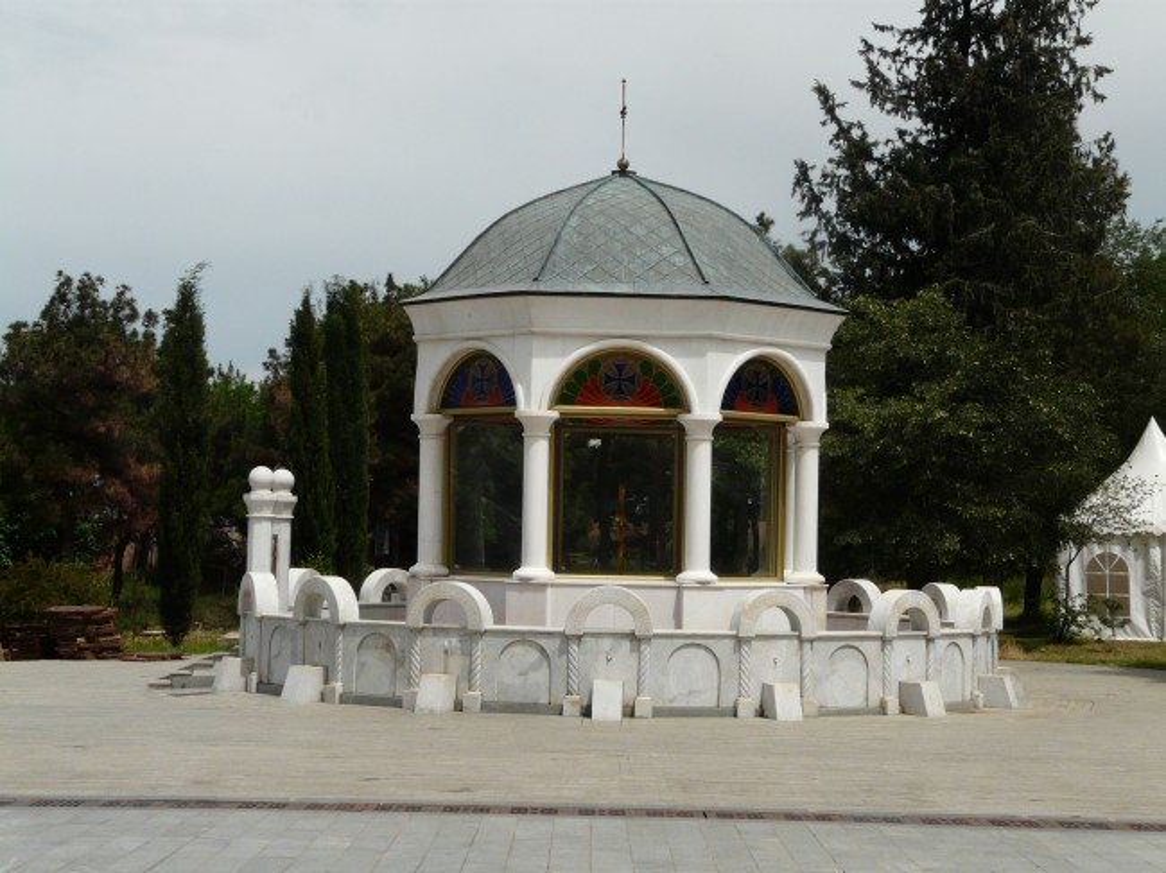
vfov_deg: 21.3
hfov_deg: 28.2
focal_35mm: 69
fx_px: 2323
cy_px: 436
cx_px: 583
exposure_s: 1/500
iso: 100
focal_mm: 11.4
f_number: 7.1
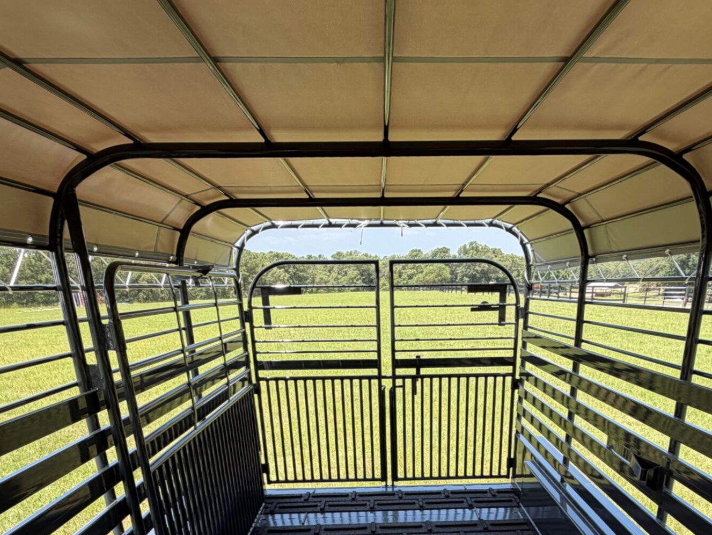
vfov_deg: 45.2
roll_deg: +3.3
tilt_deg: -24.0
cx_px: 410
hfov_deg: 65.0
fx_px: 556
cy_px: 509
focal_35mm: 27
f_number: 2.2
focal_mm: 2.22
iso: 50
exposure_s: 1/502
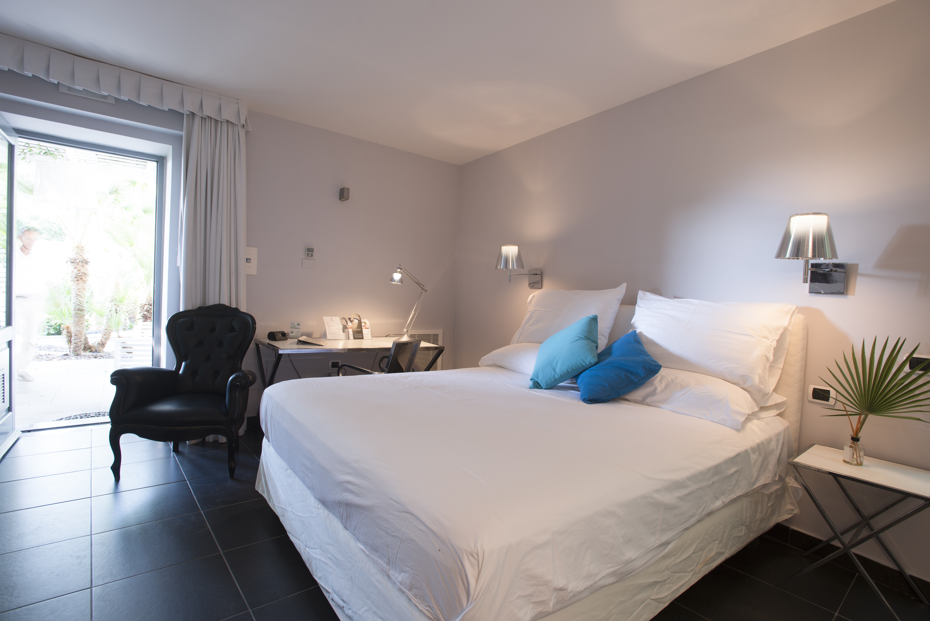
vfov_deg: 70.5
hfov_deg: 93.3
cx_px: 465
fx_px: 439
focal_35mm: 17
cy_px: 310
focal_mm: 17
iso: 100
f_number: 8
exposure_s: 1/2
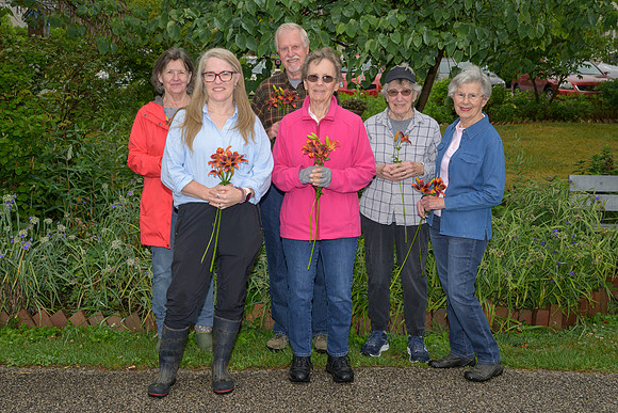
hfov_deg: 44.2
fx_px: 761
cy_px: 179
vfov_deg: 30.3
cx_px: 290
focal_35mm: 44
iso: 250
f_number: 8
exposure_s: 1/250
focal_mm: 33
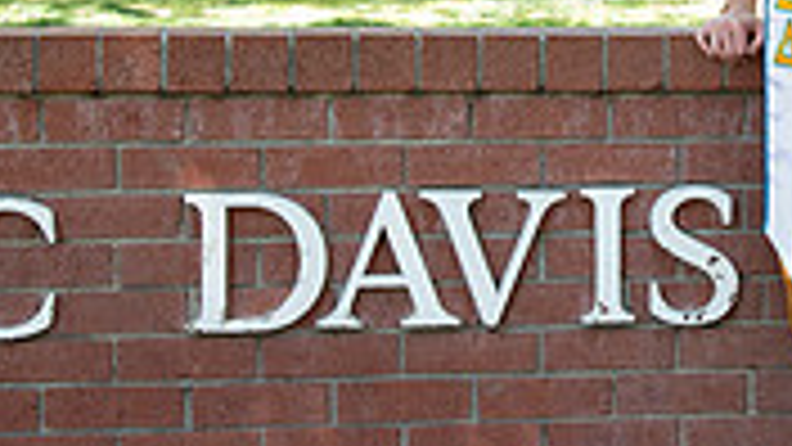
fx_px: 3045
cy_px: -20
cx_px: 742
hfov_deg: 14.6
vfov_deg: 8.3
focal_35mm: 145
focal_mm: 42
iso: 640
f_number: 5.6
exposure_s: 1/400
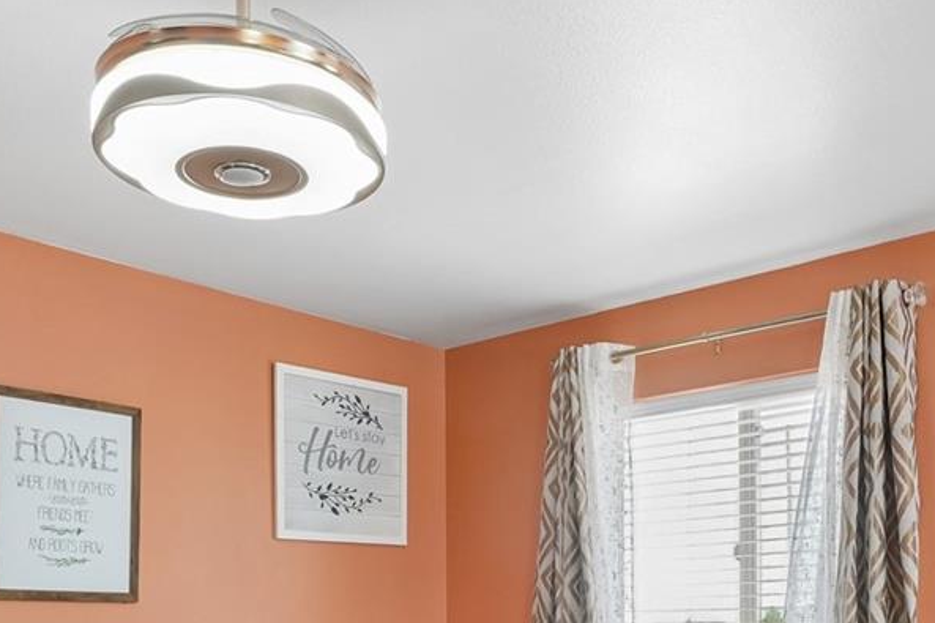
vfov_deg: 29.1
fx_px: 1107
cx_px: 525
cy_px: 644
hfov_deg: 45.7
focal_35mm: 43
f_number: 8
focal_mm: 10.4
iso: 800
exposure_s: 1/10
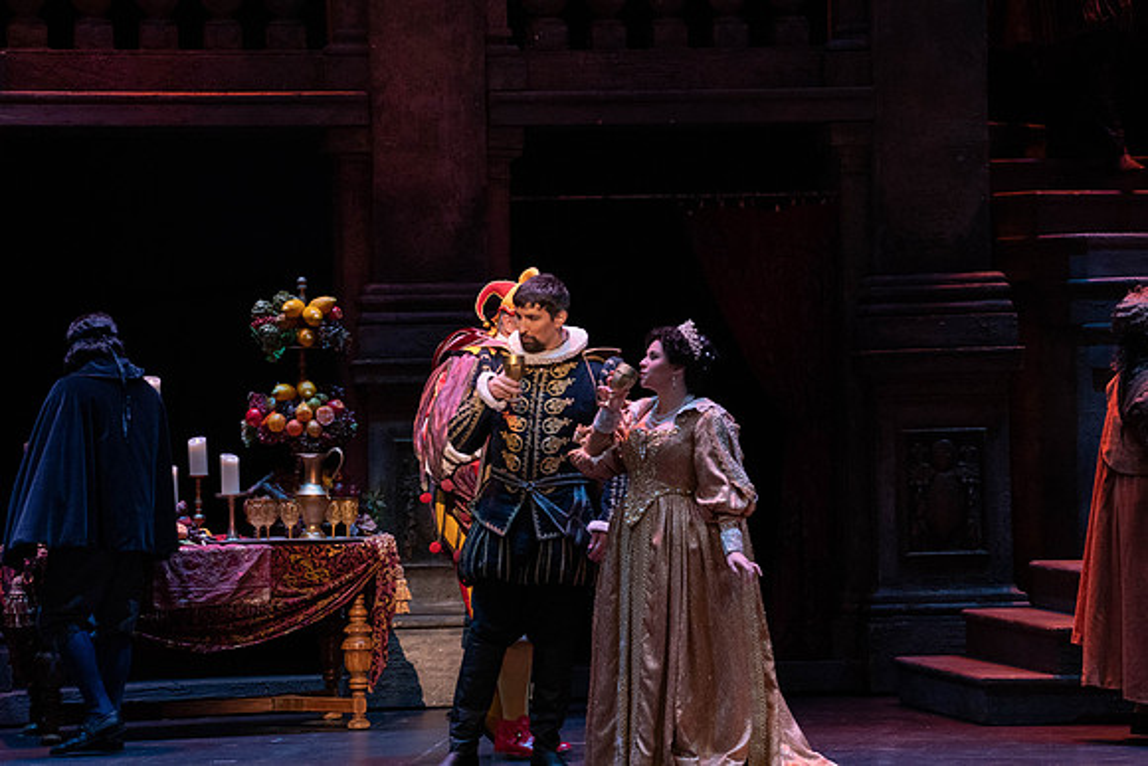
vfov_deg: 6.9
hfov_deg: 10.3
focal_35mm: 200
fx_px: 6379
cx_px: 574
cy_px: 383
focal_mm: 200
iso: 5000
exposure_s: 1/250
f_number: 8
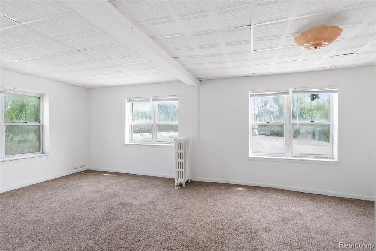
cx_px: 188
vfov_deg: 70.5
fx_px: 178
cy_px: 126
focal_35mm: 17
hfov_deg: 93.3
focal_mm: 17
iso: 125
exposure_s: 1/60
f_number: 9
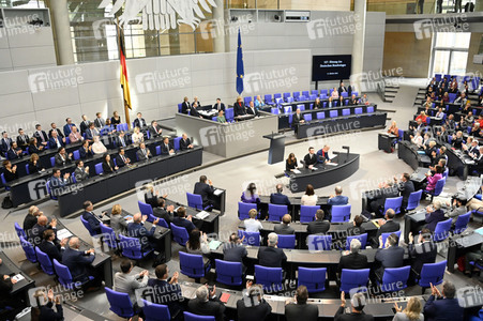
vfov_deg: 46.3
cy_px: 160
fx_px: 375
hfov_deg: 65.5
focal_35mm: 28
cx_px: 242
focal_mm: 28
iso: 5000
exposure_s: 1/320
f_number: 4.5
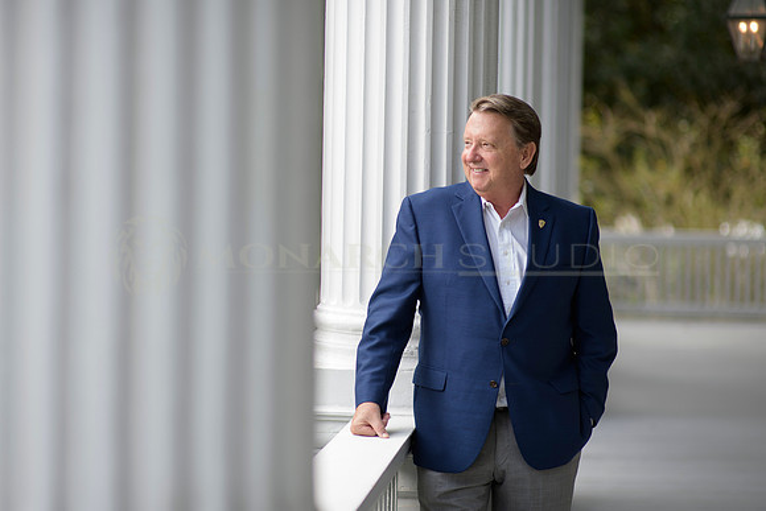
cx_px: 383
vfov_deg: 14.8
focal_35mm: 93
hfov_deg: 22.0
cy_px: 256
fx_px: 1972
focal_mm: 85
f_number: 2
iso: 31
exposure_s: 1/250
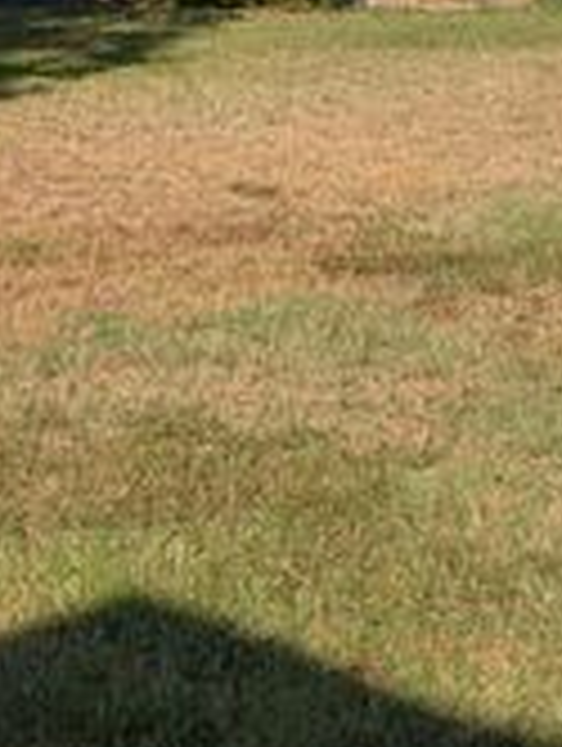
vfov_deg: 19.0
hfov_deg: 15.4
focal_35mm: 96
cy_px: -209
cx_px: 427
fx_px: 2073
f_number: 1.68
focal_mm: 6.9
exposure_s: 1/1961
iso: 21
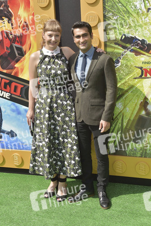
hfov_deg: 29.9
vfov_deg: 43.6
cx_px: 76
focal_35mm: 45
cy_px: 113
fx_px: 283
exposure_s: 1/320
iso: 200
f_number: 6.3
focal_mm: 45
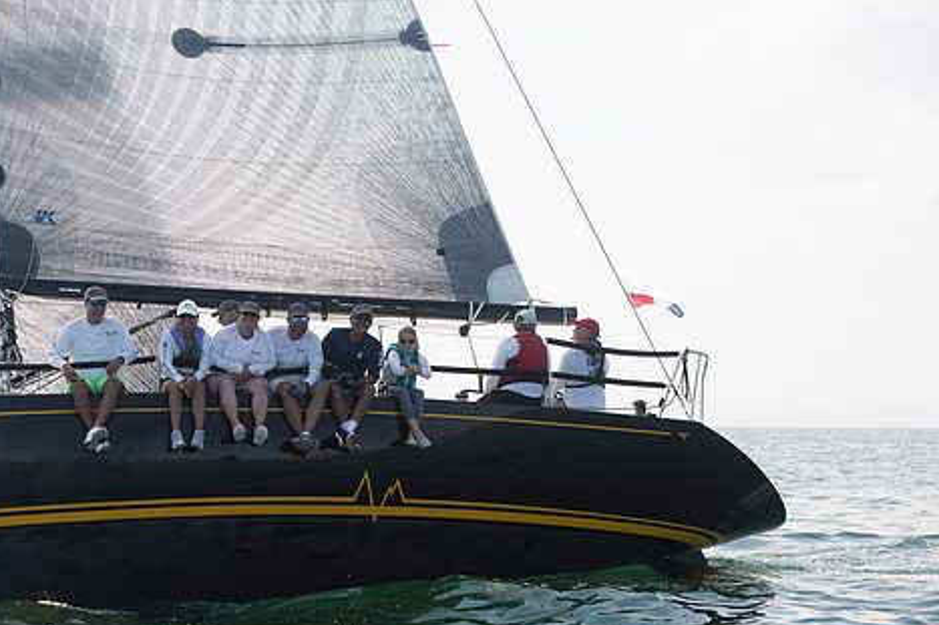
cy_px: 385
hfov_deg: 23.3
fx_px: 2268
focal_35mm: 87
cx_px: 368
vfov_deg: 15.7
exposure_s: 1/1600
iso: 320
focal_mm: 70
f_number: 5.6
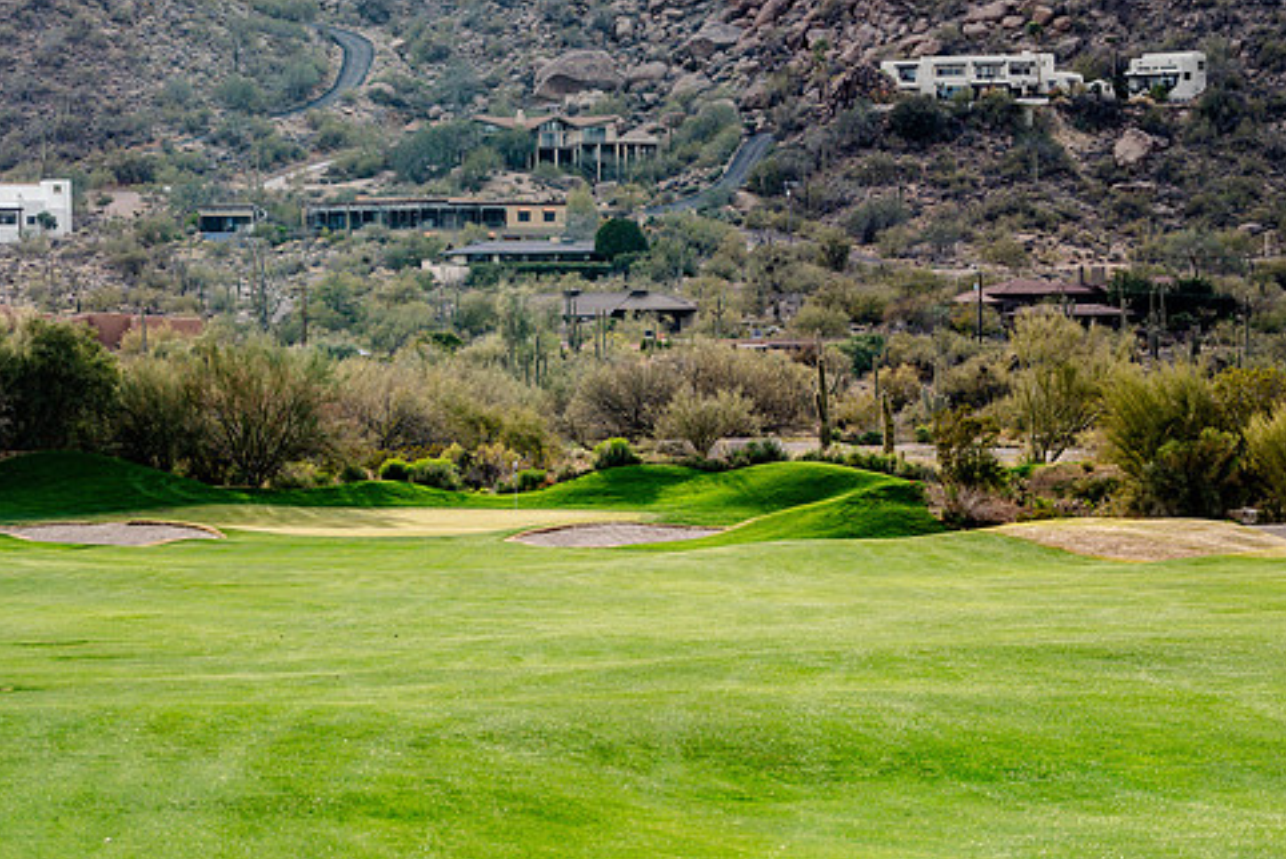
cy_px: 500
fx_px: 7220
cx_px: 616
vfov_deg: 6.8
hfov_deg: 10.2
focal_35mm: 202
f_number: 9
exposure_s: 1/320
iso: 500
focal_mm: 168
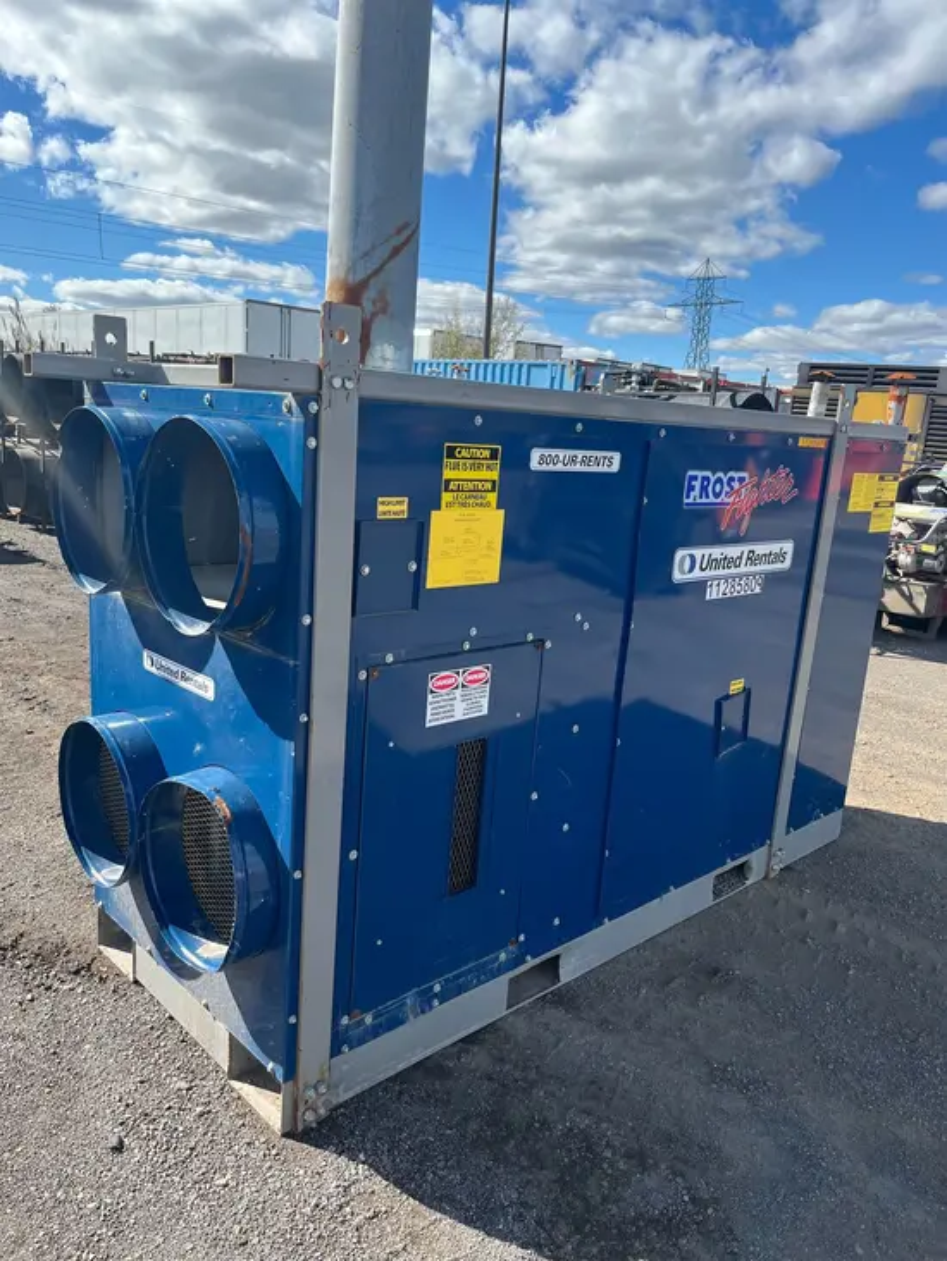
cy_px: 630
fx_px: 948
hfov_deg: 53.1
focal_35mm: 26
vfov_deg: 67.3
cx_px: 474
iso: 50
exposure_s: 1/1890
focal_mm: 5.1
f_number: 1.6
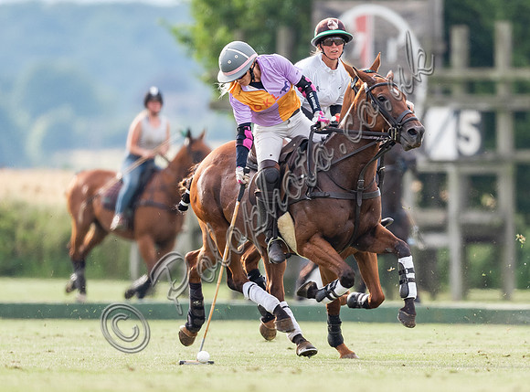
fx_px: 14778
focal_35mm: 970
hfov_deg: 2.1
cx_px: 363
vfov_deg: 1.5
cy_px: 223
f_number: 4
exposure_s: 1/1250
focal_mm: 500
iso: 800
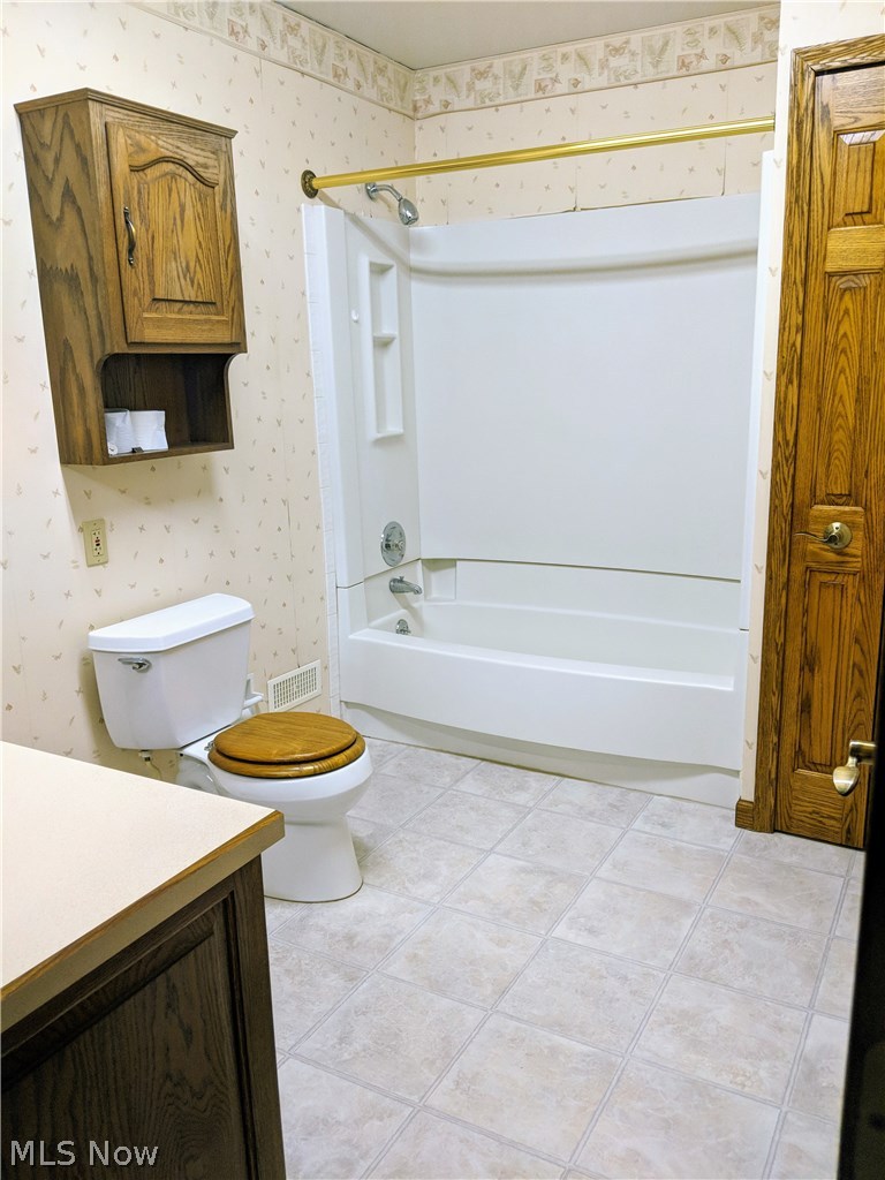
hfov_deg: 51.4
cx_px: 442
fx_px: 920
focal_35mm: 27
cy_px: 590
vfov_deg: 65.3
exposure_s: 1/120
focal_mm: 4.44
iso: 264
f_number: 1.8
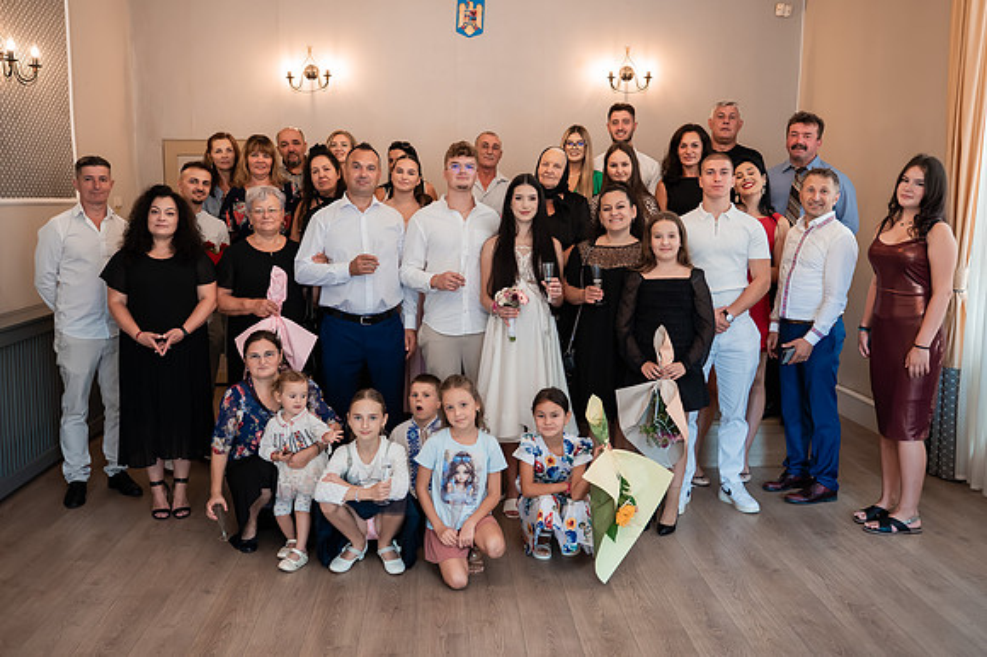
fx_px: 915
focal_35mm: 33
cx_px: 482
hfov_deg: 56.7
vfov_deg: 39.5
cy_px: 317
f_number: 2.8
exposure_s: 1/200
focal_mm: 28
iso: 1600
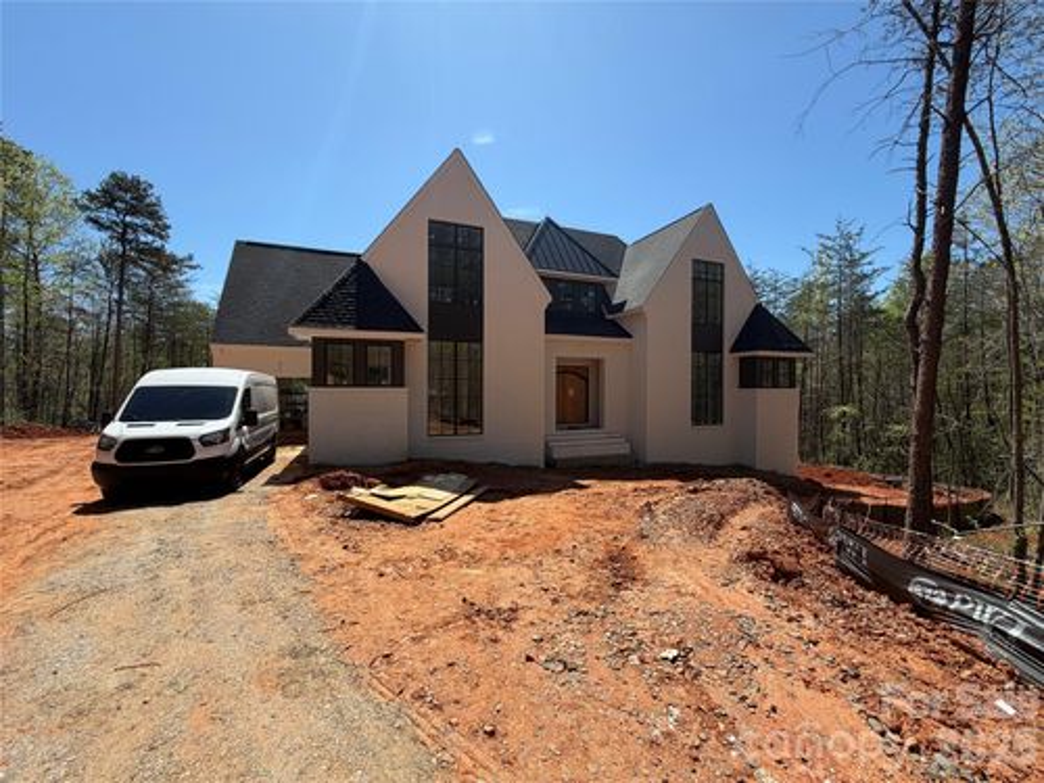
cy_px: 392
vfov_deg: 85.7
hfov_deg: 102.1
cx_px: 522
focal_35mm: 14
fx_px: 422
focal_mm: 2.22
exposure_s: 1/779
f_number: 2.2
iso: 20
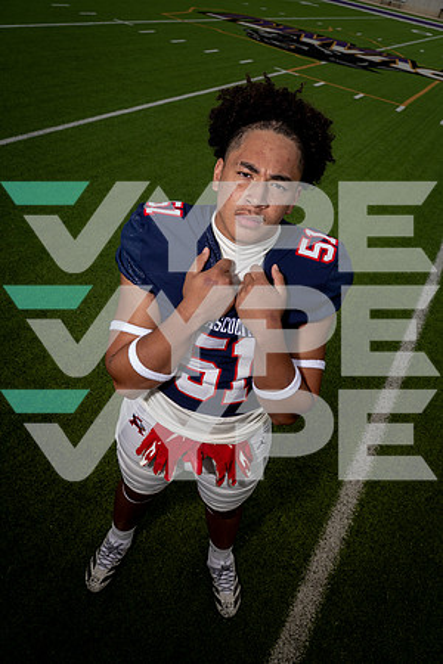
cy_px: 332
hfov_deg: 47.9
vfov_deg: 67.4
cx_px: 222
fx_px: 498
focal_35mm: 27
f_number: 8
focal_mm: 27
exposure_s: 1/250
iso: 100
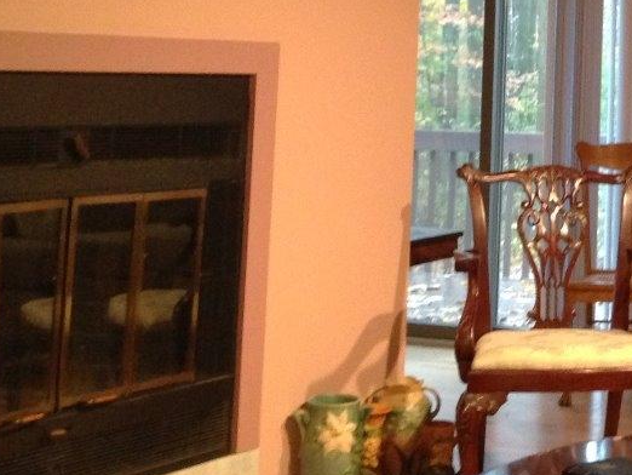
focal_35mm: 91
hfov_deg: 20.1
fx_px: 1662
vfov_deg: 15.9
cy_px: -29
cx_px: 764
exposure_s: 1/17
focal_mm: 4.13
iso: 400
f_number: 2.4
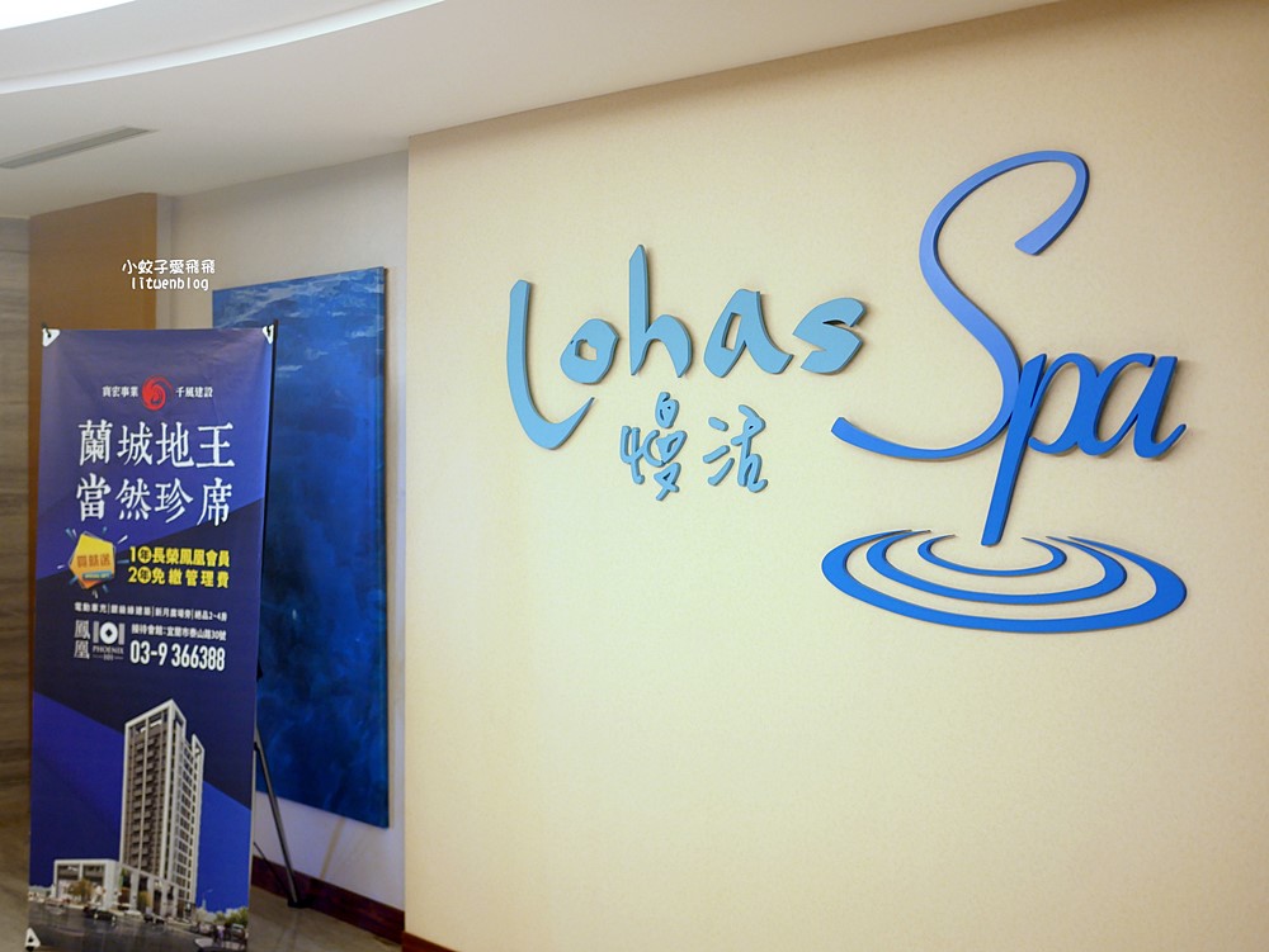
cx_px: 634
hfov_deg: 38.2
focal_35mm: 50
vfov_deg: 29.1
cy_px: 476
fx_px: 1834
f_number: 1.8
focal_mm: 25
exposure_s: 1/80
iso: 200
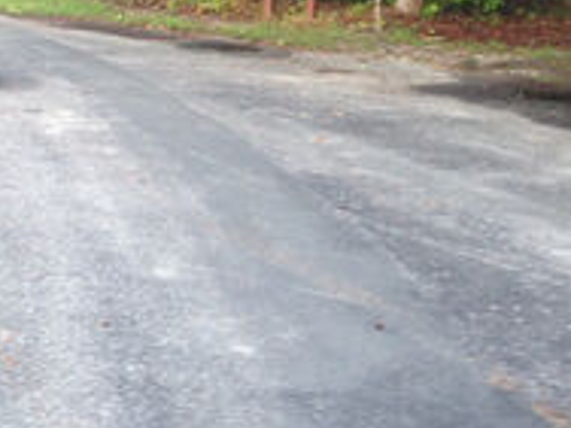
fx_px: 1452
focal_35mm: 88
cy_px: 56
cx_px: -143
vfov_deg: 16.6
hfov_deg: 20.6
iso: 64
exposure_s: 1/20
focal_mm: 4.13
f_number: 2.4
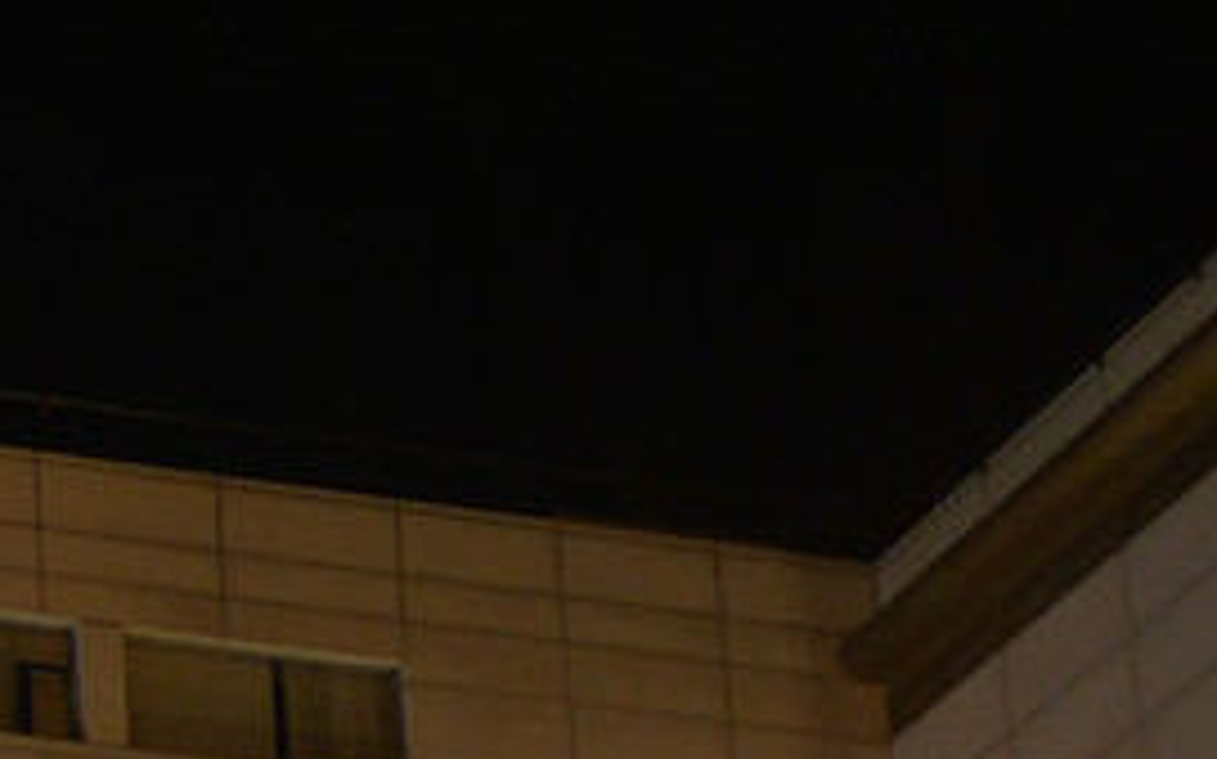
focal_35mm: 141
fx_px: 4674
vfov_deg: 8.4
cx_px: -1334
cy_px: 1942
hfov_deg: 12.7
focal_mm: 15
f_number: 1.7
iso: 500
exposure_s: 1/60
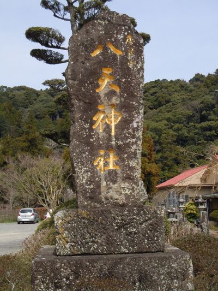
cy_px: 146
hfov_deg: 32.2
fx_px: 378
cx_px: 109
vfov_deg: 42.1
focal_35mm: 45
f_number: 9.2
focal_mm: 8.1
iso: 400
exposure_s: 1/500
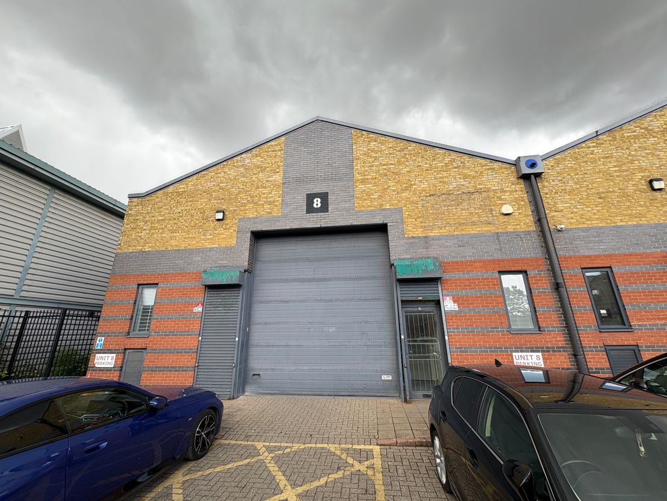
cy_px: 250
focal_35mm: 14
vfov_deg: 85.7
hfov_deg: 102.1
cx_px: 334
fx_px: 270
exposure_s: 1/222
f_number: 2.2
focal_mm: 2.22
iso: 40
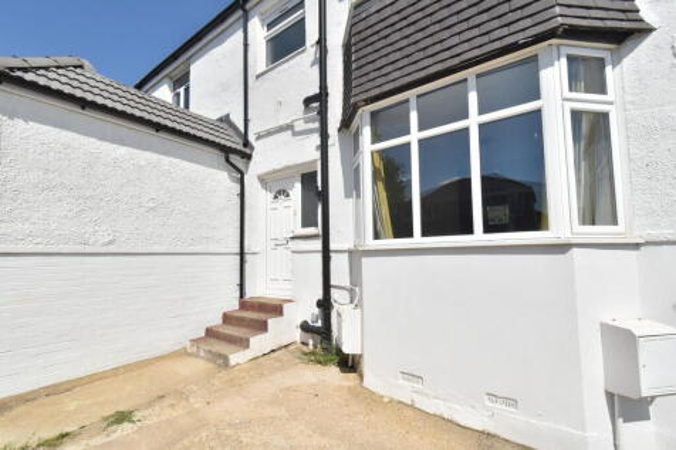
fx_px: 282
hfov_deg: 100.4
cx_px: 338
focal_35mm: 15
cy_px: 225
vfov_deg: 77.3
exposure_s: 1/640
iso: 500
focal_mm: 10
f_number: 13
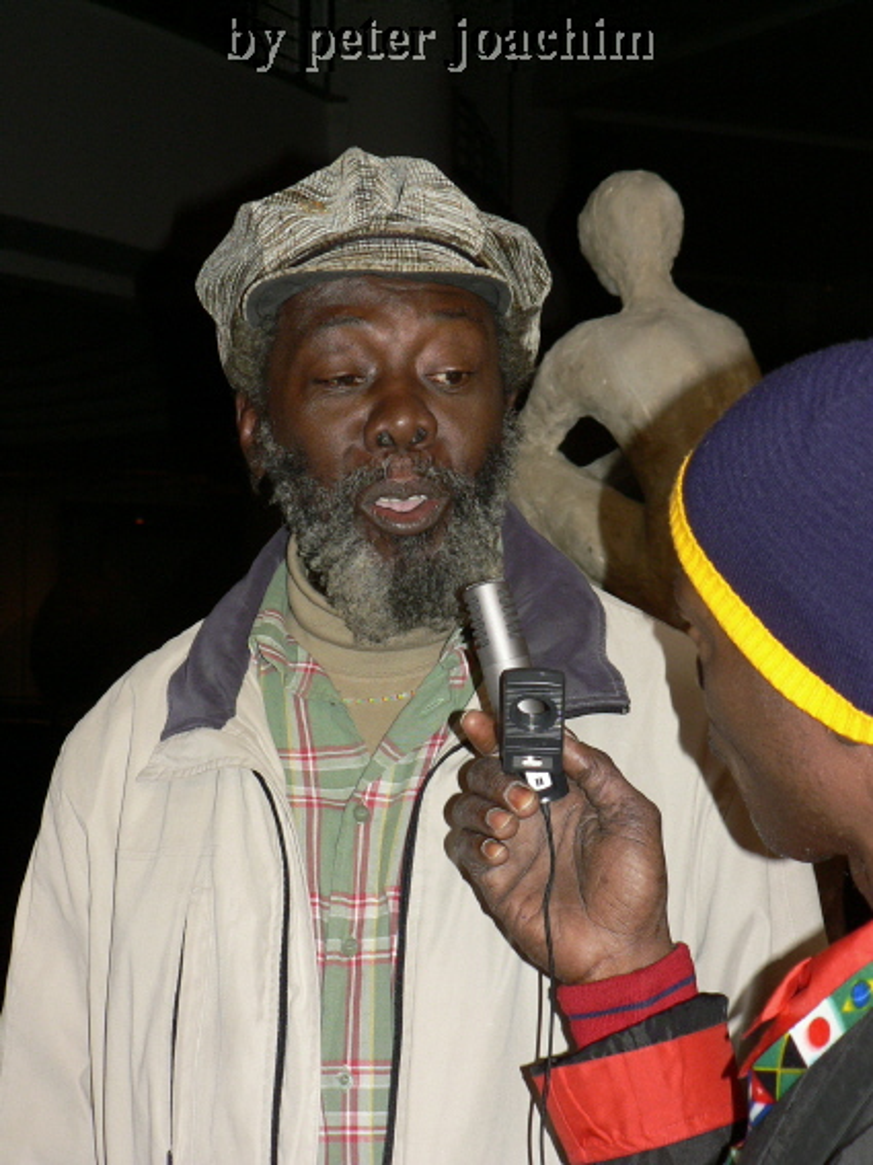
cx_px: 436
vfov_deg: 27.4
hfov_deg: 20.7
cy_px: 582
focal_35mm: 71
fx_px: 2388
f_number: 3.2
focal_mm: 12.2
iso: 150
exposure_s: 1/60
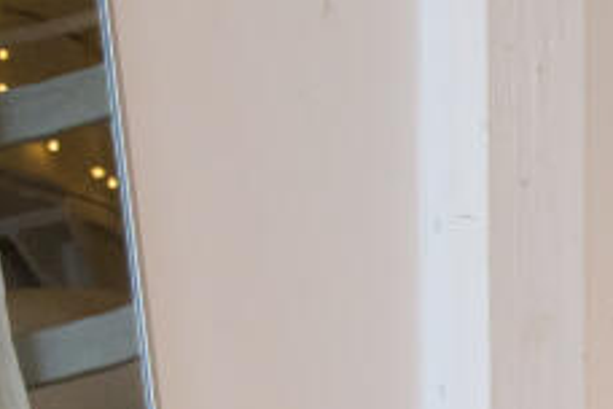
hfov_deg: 7.7
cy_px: 966
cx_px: 2041
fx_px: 3763
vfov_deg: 6.0
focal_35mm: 221
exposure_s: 1
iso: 640
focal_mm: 30
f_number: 10
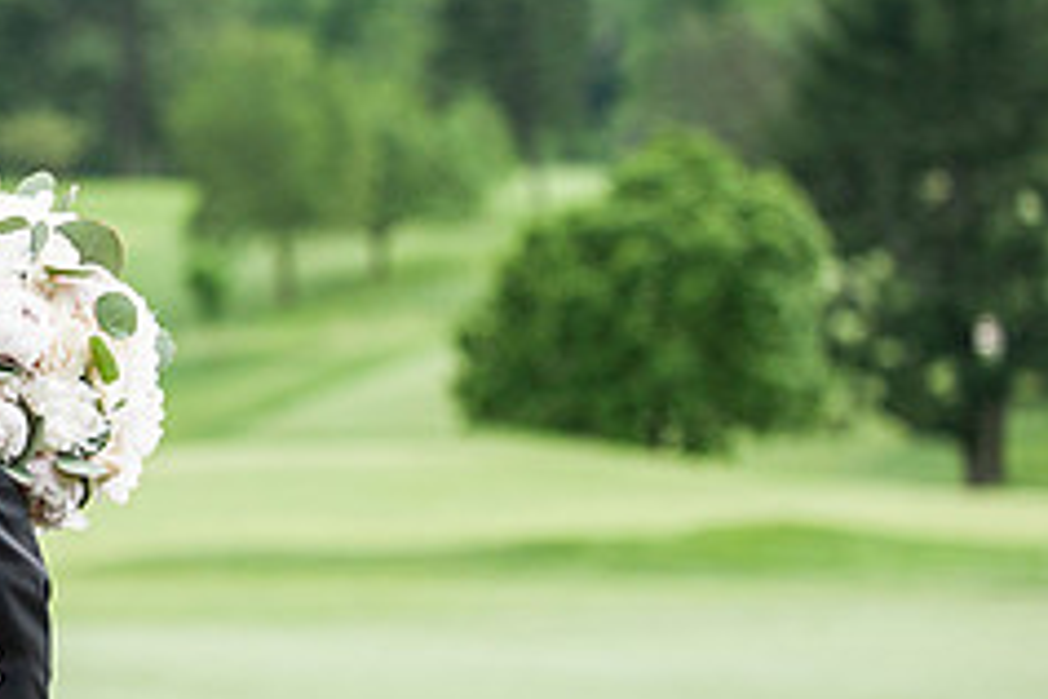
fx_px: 5181
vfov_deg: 7.7
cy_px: 302
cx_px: -175
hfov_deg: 11.3
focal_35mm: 178
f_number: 2.8
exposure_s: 1/800
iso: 640
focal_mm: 70
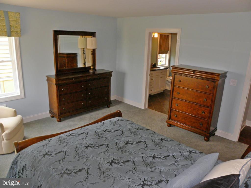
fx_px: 189
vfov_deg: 53.1
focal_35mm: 26
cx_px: 126
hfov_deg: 67.3
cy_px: 94
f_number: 4
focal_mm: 4.6
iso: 64
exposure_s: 1/40
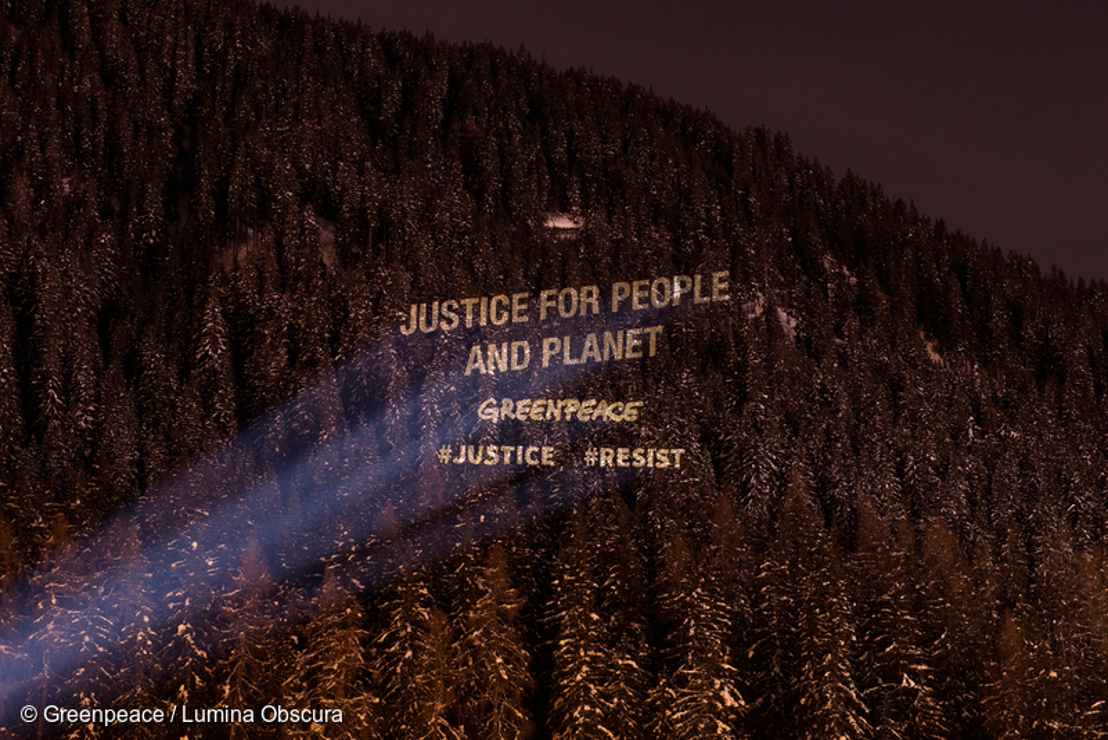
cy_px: 370
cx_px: 554
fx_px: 2155
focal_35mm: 70
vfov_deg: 19.5
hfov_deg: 28.8
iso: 800
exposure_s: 20
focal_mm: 70
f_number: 11
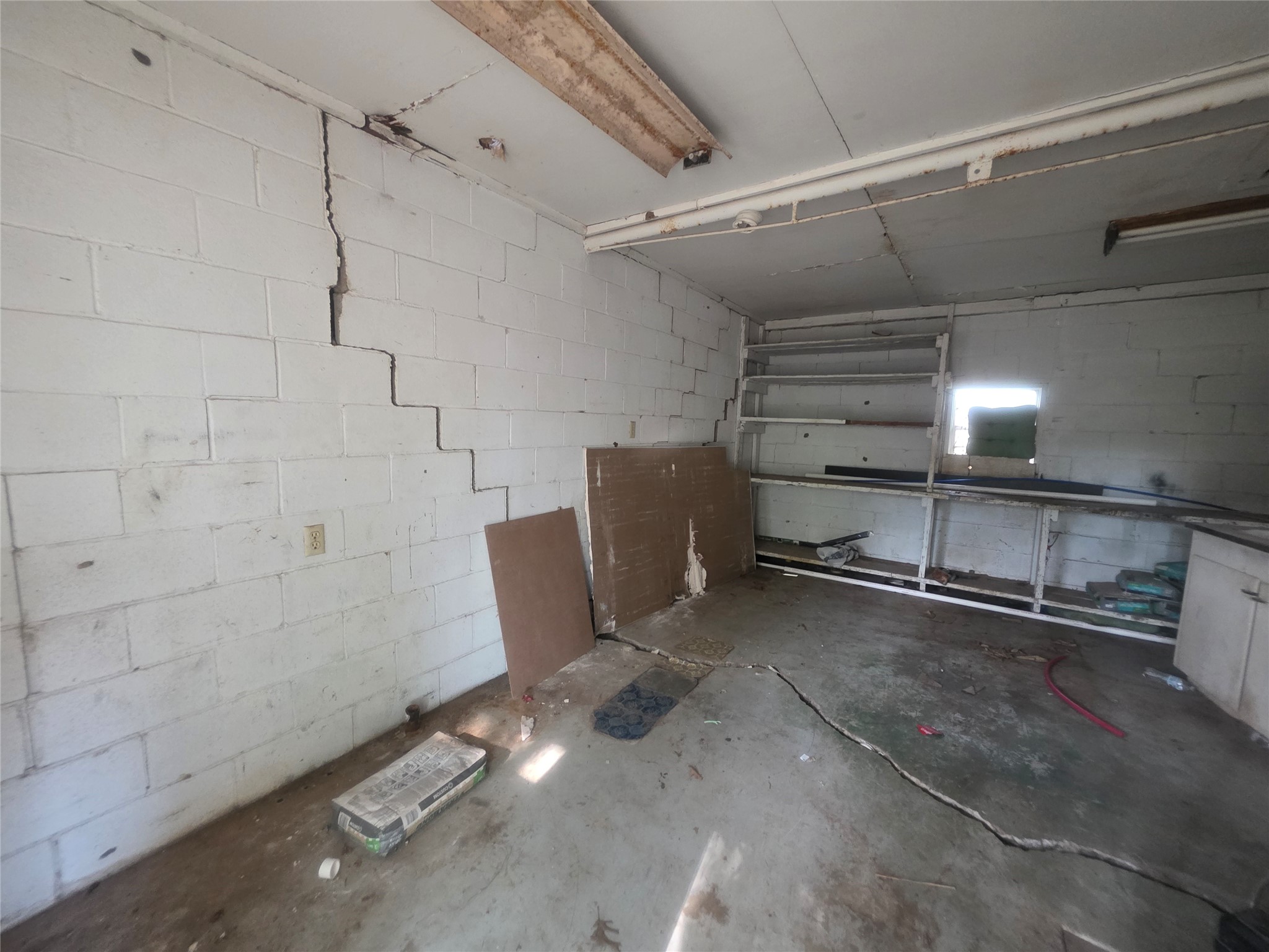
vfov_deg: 89.9
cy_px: 476
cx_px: 634
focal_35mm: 13
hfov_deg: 106.2
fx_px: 477
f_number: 1.9
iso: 640
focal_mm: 2.2
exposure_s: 1/60
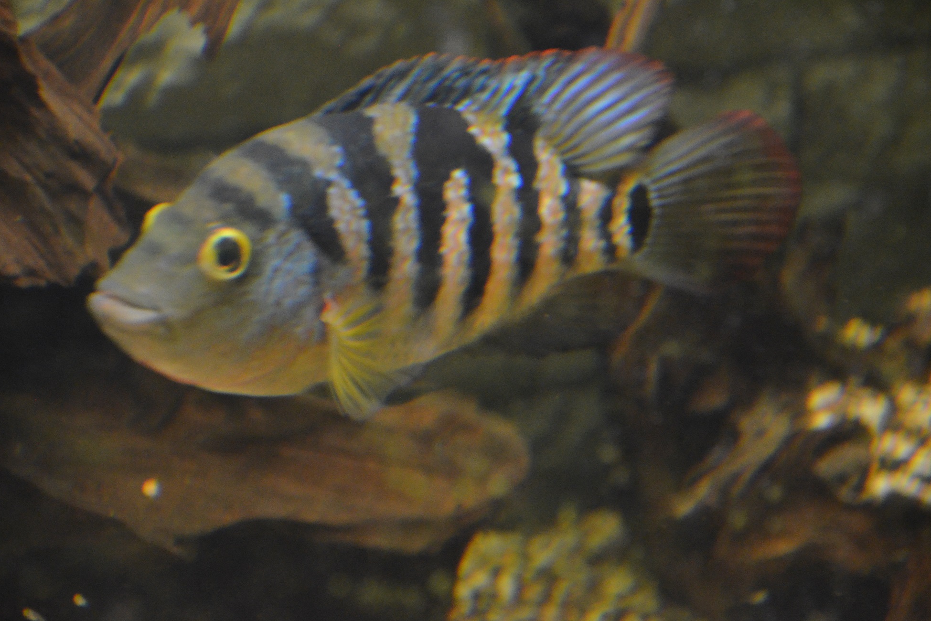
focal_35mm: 212
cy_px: 310
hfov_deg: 9.7
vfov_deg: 6.5
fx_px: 5483
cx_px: 467
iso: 3200
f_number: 6
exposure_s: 1/50
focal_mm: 140
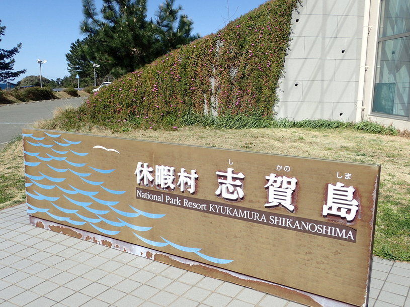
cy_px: 154
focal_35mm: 35
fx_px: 414
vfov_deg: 40.7
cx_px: 205
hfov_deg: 52.6
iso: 100
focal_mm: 6.42
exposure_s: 1/125
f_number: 10
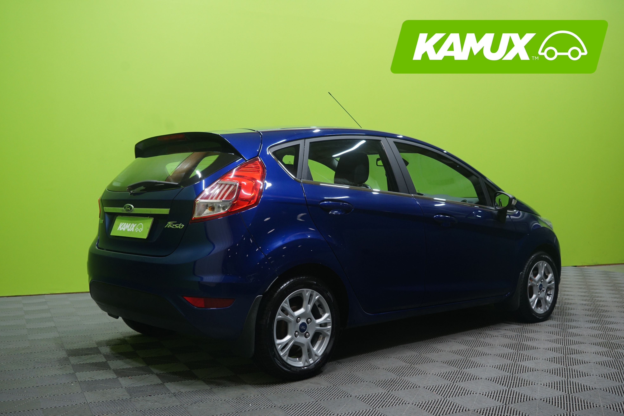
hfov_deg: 51.9
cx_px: 312
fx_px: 641
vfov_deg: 35.9
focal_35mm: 37
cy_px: 208
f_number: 5.6
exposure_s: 1/25
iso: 800
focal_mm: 37
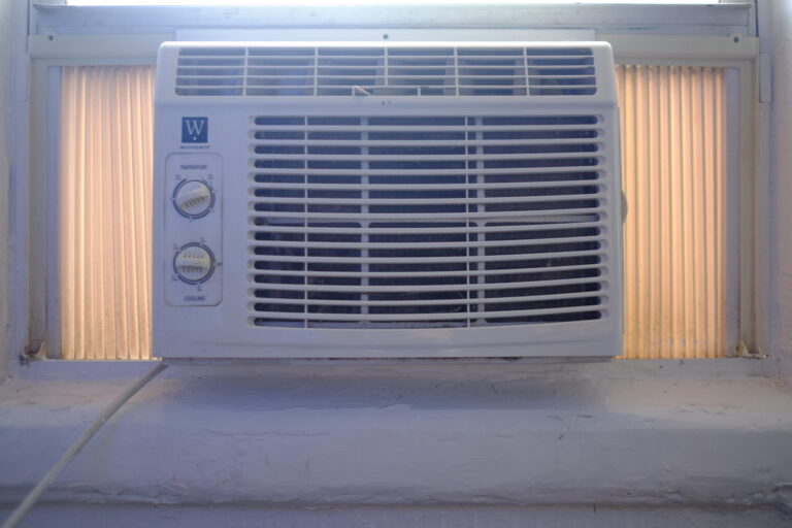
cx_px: 396
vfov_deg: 37.9
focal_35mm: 35
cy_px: 264
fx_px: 770
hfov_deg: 54.4
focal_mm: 23
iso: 640
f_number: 1.6
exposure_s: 1/56
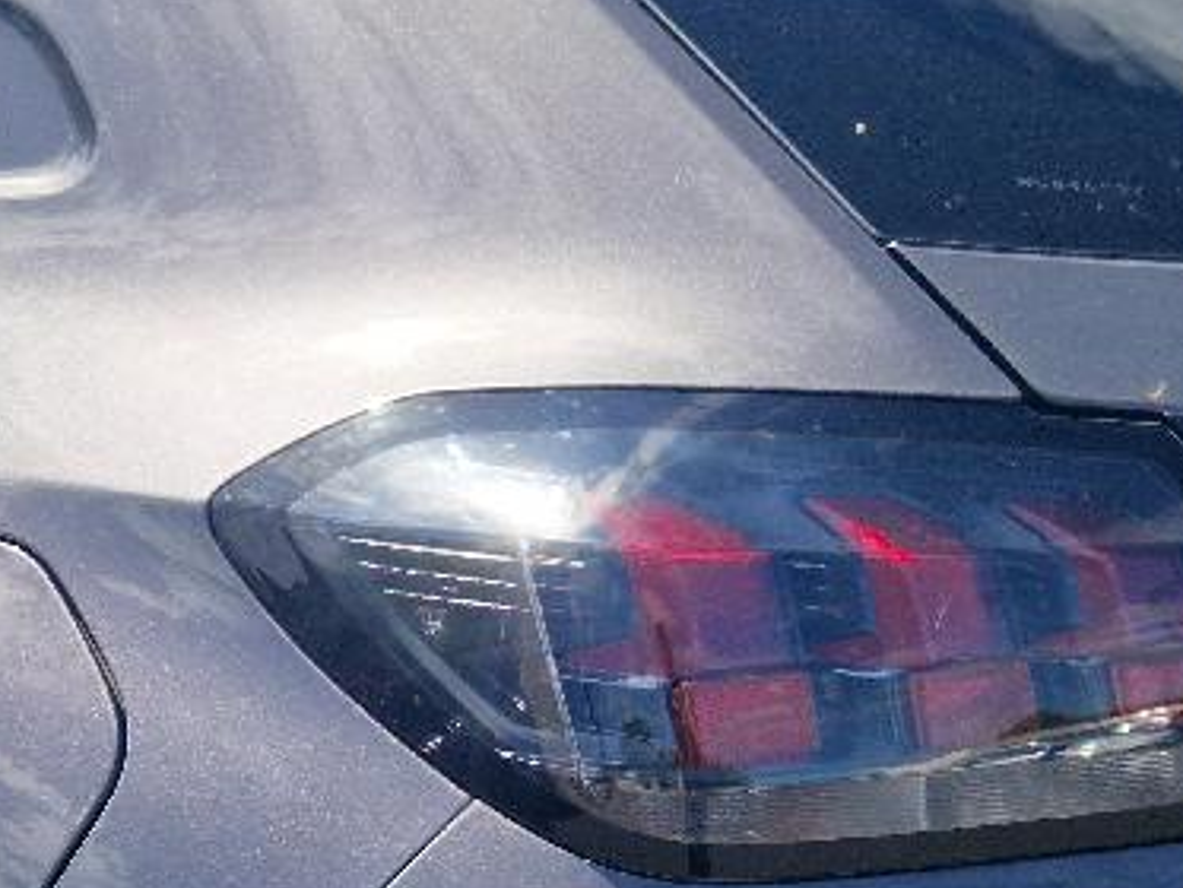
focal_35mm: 111
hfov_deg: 17.6
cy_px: 1009
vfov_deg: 13.1
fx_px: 3795
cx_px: 279
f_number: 1.8
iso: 50
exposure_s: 1/1250
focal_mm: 5.4
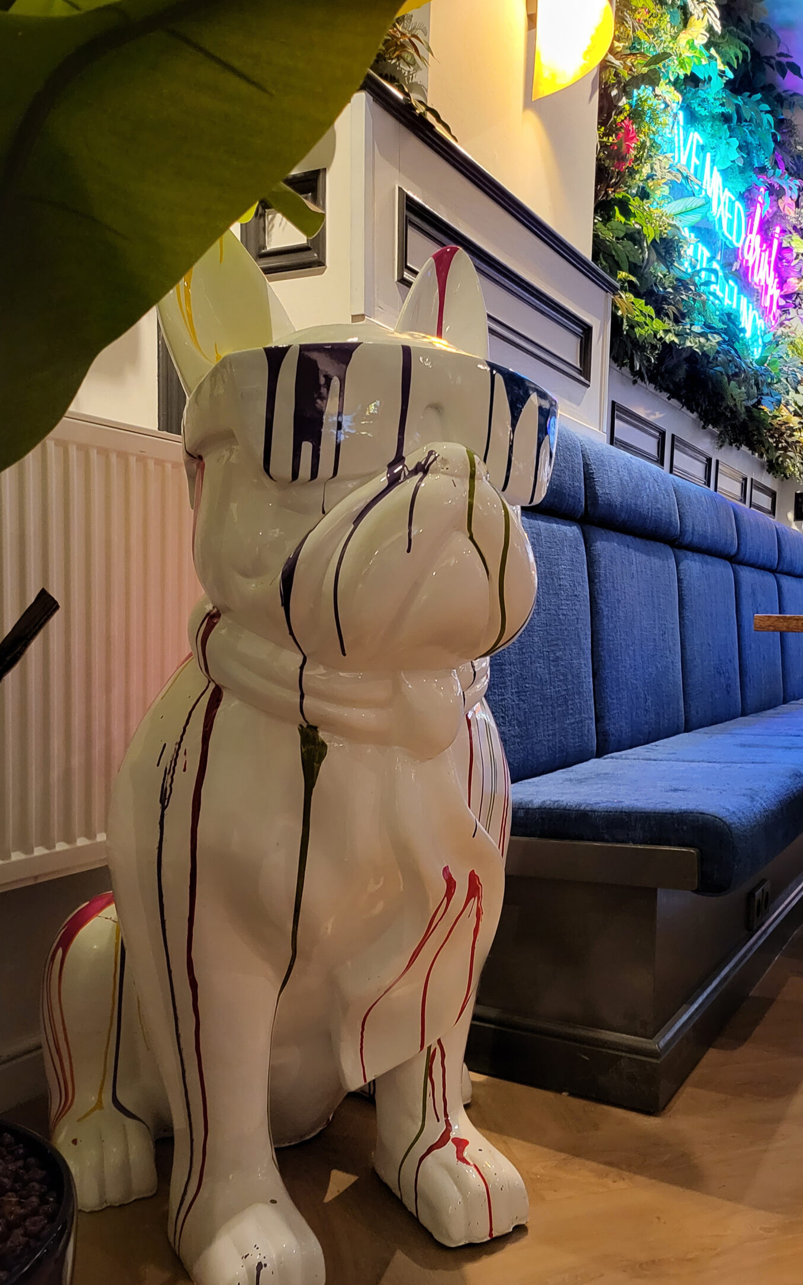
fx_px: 1050
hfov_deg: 41.6
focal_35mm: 30
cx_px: 488
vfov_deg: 62.7
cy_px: 716
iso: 640
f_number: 1.8
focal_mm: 5
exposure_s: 1/25
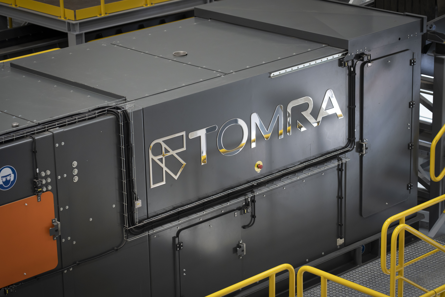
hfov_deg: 19.5
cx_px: 222
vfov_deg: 13.0
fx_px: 1298
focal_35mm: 105
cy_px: 148
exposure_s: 1/160
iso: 1250
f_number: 4
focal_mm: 105
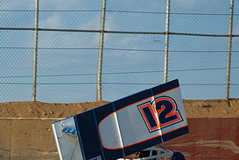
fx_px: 1480
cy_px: 166
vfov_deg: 6.1
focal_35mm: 223
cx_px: 24
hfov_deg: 9.2
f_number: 6.3
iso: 200
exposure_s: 1/500
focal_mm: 70
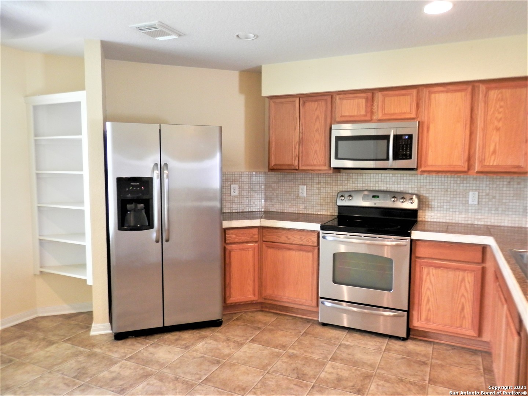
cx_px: 264
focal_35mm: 25
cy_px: 198
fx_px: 381
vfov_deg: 54.9
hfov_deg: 69.4
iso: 200
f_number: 3
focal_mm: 4.5
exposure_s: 1/13
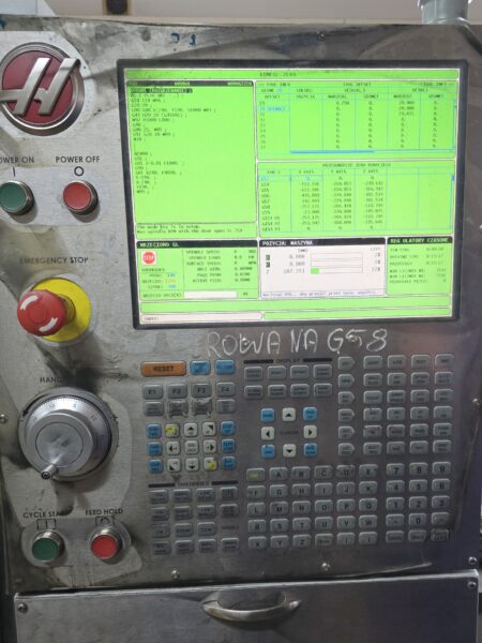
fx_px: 427
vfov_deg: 73.9
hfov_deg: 58.9
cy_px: 322
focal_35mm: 23
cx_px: 241
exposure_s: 1/100
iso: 250
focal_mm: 6.3
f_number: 1.7
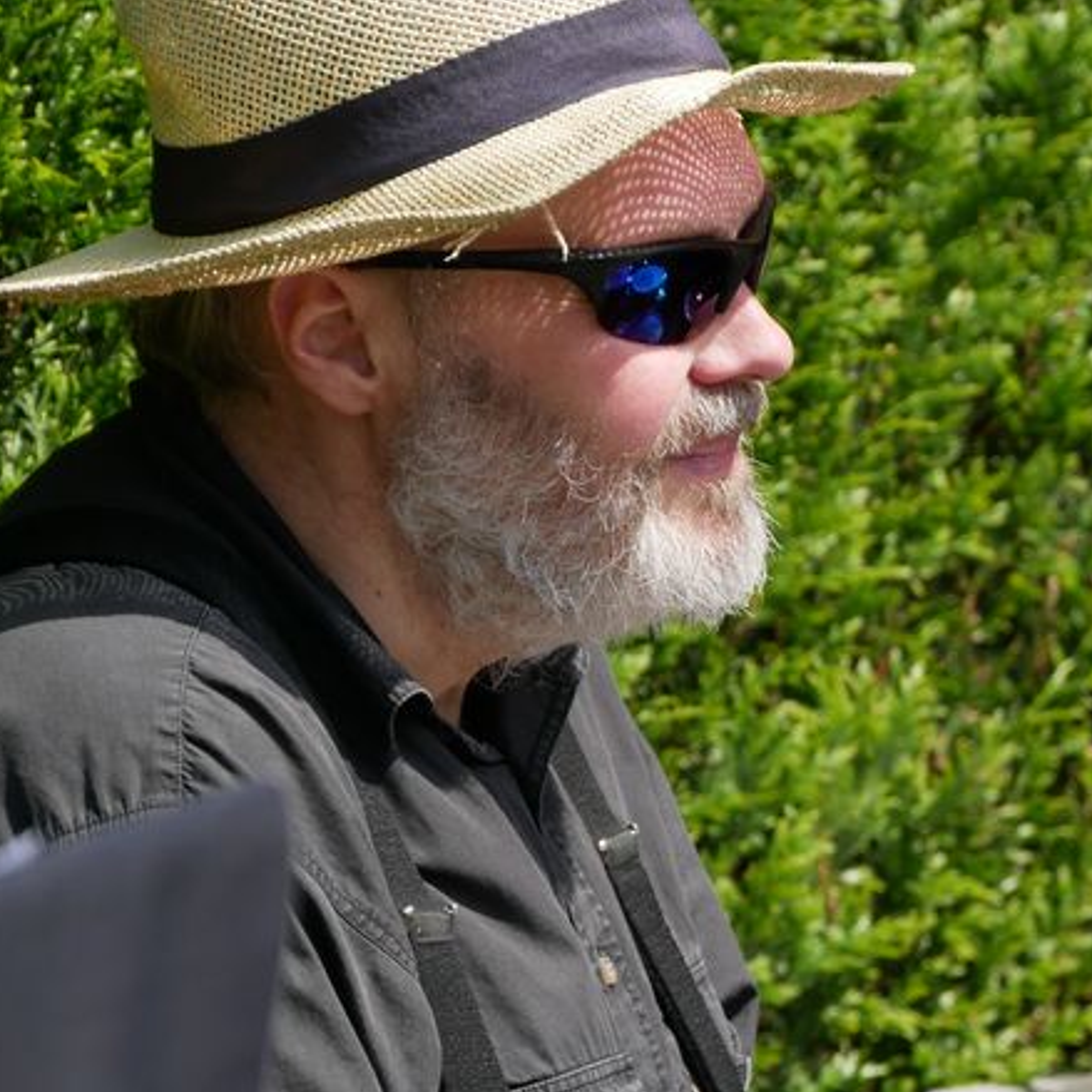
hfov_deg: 4.0
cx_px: 709
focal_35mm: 435
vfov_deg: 4.0
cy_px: 794
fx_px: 15525
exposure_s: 1/500
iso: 200
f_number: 5.5
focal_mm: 125
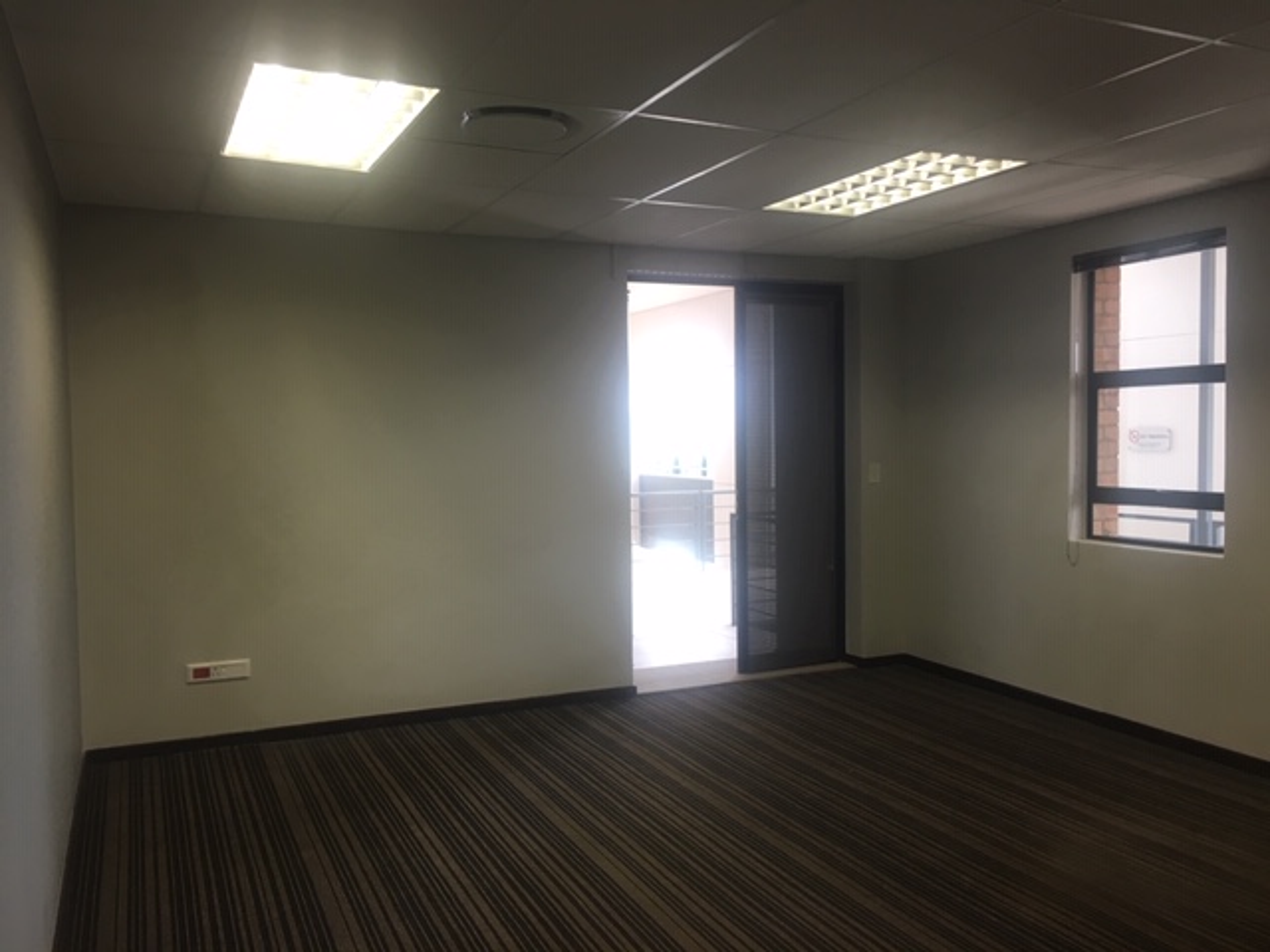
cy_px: 476
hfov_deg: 61.7
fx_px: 1064
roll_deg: +0.4
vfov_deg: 48.2
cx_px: 635
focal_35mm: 29
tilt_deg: -2.6
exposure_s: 1/33
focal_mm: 4.15
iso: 25
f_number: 2.2
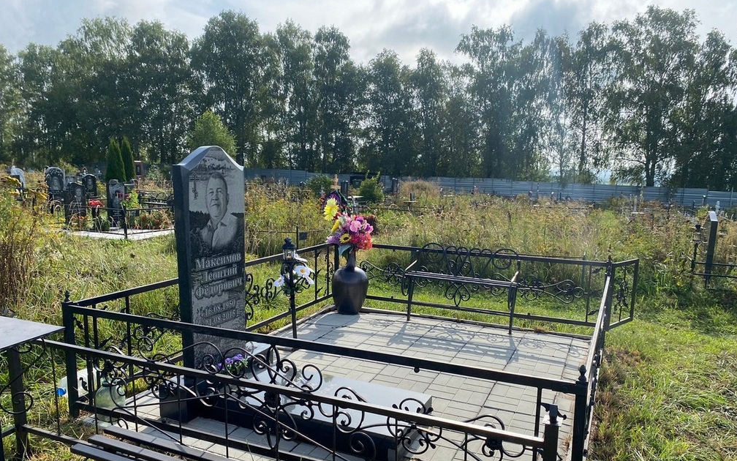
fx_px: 562
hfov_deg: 66.5
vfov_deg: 44.4
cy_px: 263
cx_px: 374
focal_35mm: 28
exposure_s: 1/1522
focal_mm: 4.25
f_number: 1.8
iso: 32
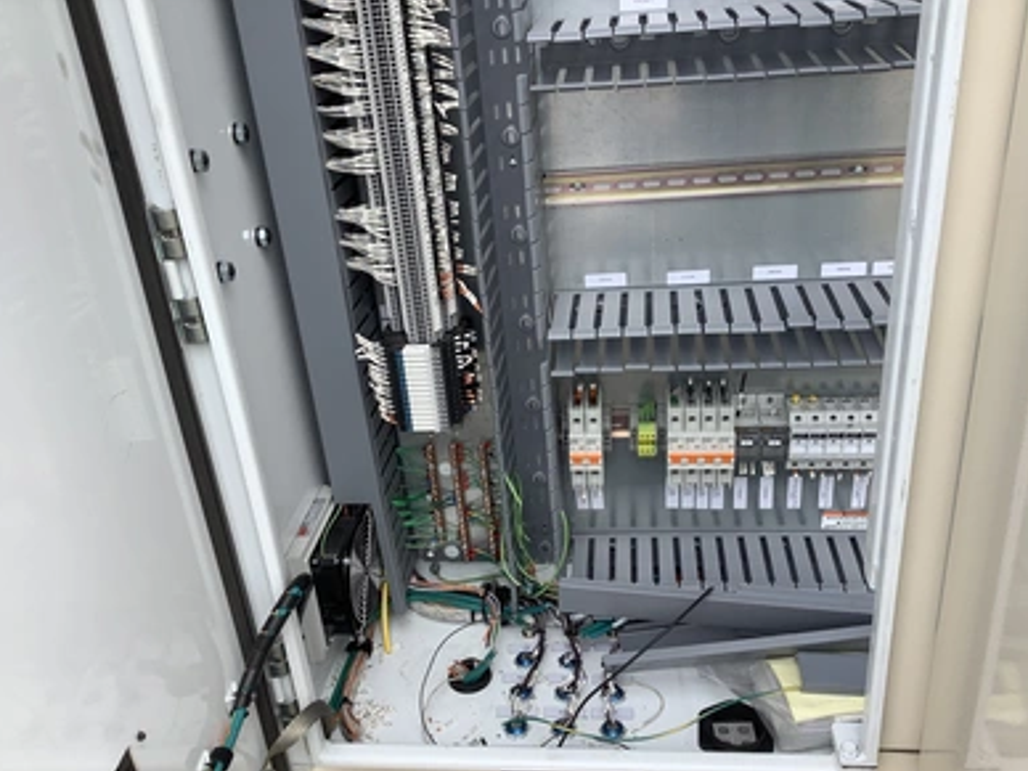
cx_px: 522
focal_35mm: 32
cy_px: 395
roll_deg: +4.0
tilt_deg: -25.9
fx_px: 950
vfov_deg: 44.2
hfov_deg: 56.8
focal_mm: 3.3
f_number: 2.4
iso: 25
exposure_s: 1/296
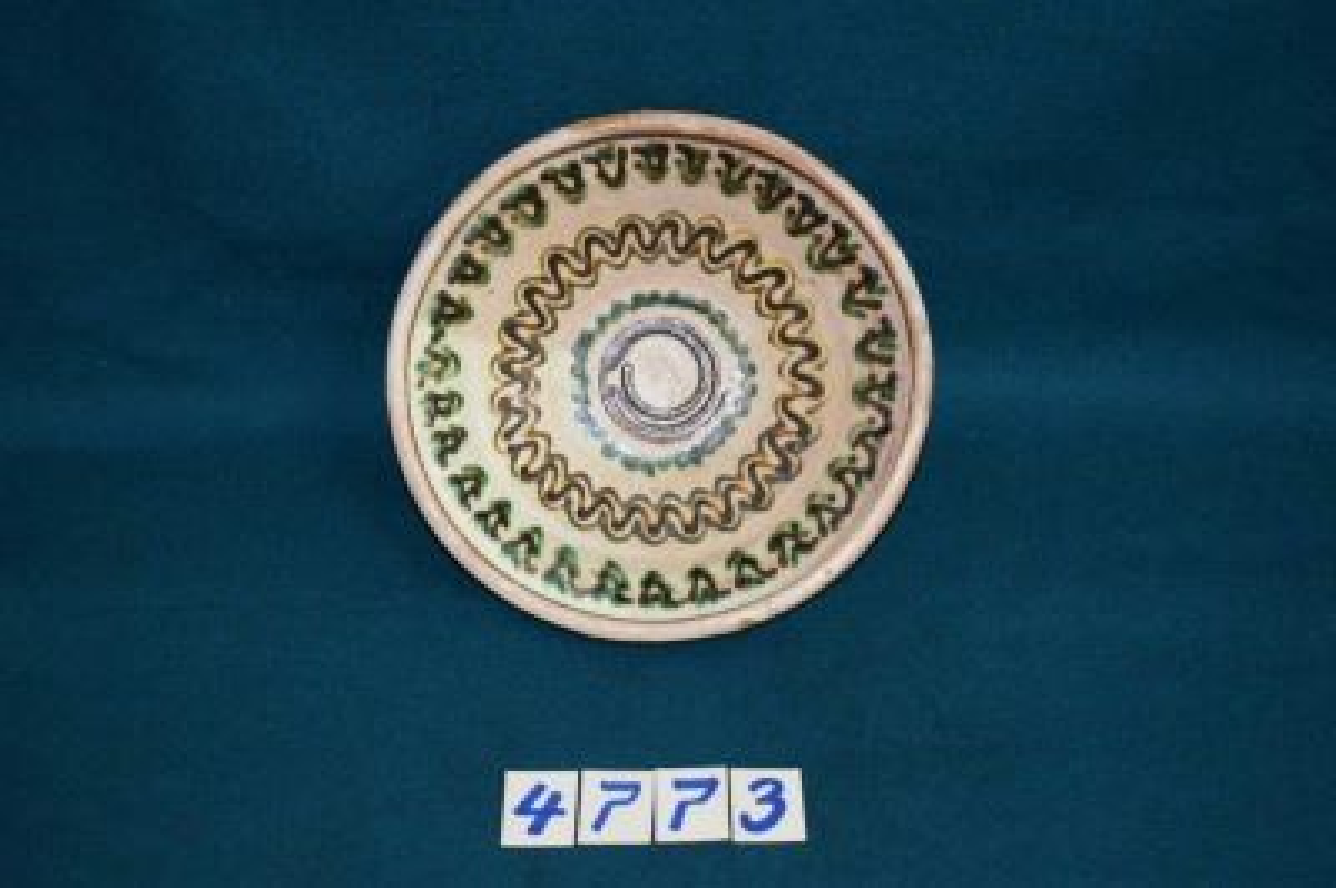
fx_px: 2503
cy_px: 444
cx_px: 668
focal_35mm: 68
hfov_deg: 29.9
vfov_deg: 20.1
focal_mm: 45
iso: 1600
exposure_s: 1/30
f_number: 5
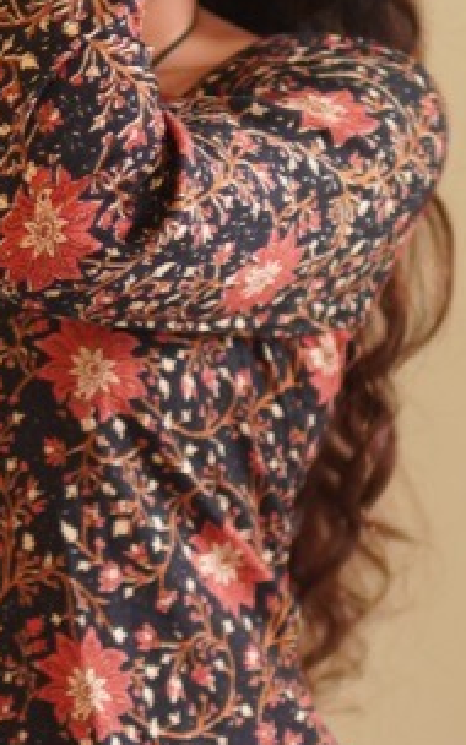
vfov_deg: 10.9
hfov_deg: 6.8
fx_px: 3922
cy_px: 346
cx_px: 69
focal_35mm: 193
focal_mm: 30
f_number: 1.4
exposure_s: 1/30
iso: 320
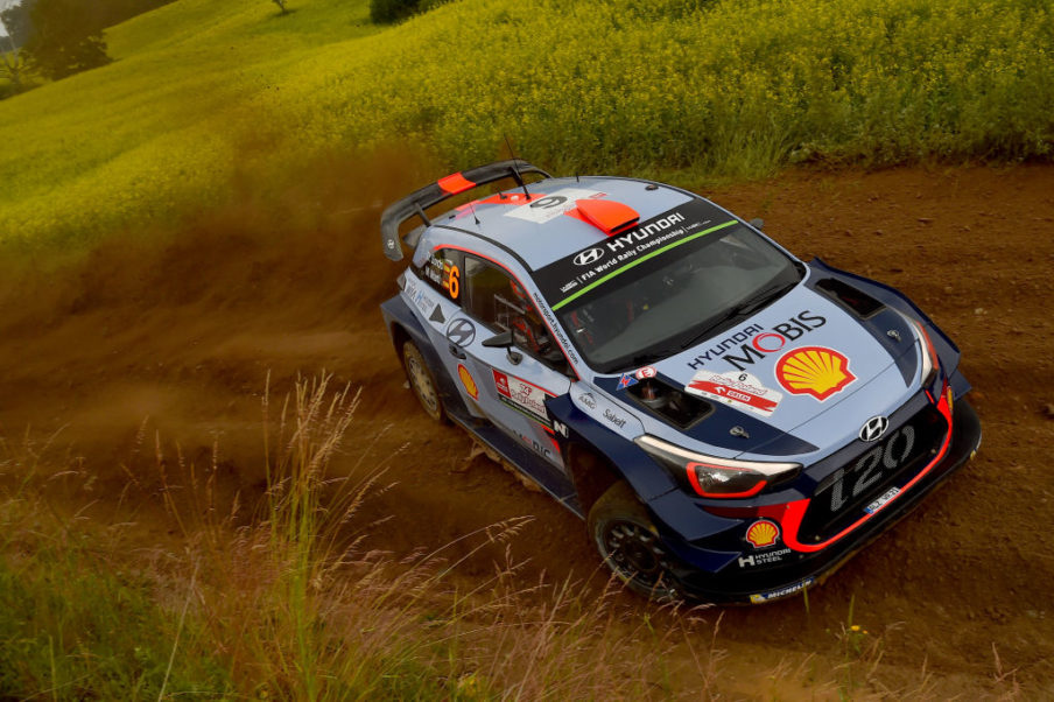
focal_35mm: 24
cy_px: 351
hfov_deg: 73.8
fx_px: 702
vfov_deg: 53.1
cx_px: 527
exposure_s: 1/2000
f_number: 5.6
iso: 640
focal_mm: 24
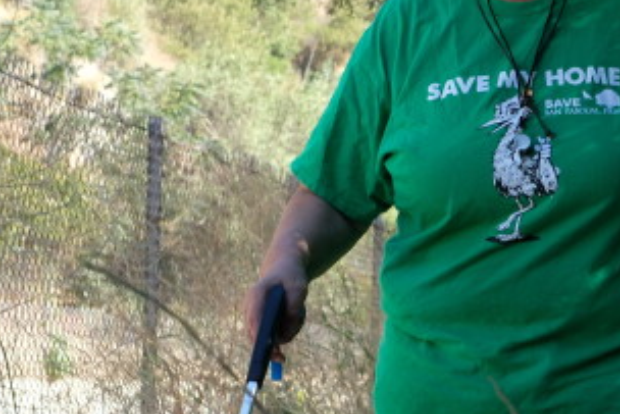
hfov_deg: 14.5
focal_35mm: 138
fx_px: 2378
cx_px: 714
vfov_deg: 9.9
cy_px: 310
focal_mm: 35
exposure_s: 1/250
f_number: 8
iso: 800
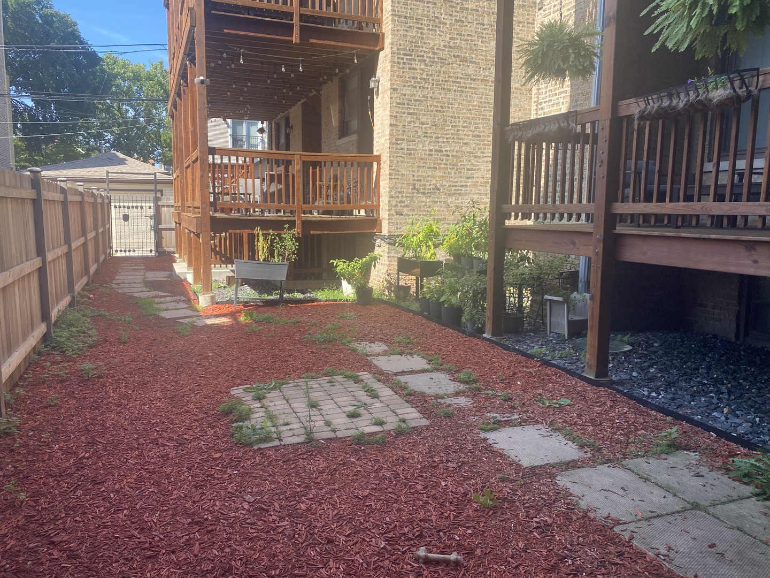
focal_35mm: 26
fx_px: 578
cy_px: 289
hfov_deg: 67.3
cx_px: 385
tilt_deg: -8.2
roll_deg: -0.3
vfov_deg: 53.1
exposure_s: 1/432
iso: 32
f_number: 1.8
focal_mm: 4.25
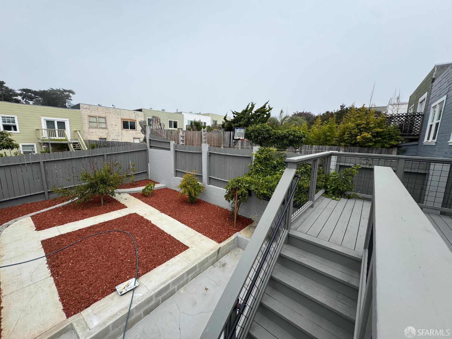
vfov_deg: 85.7
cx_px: 226
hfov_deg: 102.1
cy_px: 170
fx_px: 183
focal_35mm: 14
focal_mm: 2.22
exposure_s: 1/1927
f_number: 2.2
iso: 50
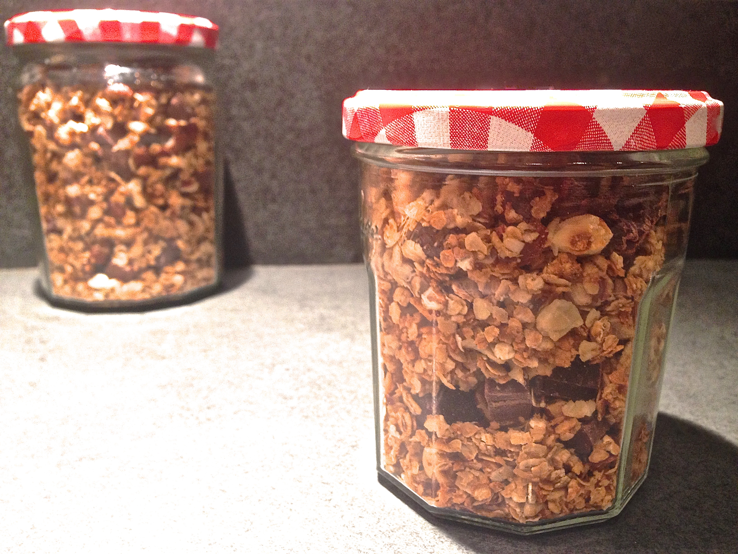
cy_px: 277
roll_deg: +0.6
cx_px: 369
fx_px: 704
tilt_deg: -15.3
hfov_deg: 55.4
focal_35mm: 33
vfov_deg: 42.9
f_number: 2.4
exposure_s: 1/20
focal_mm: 4.12
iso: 160
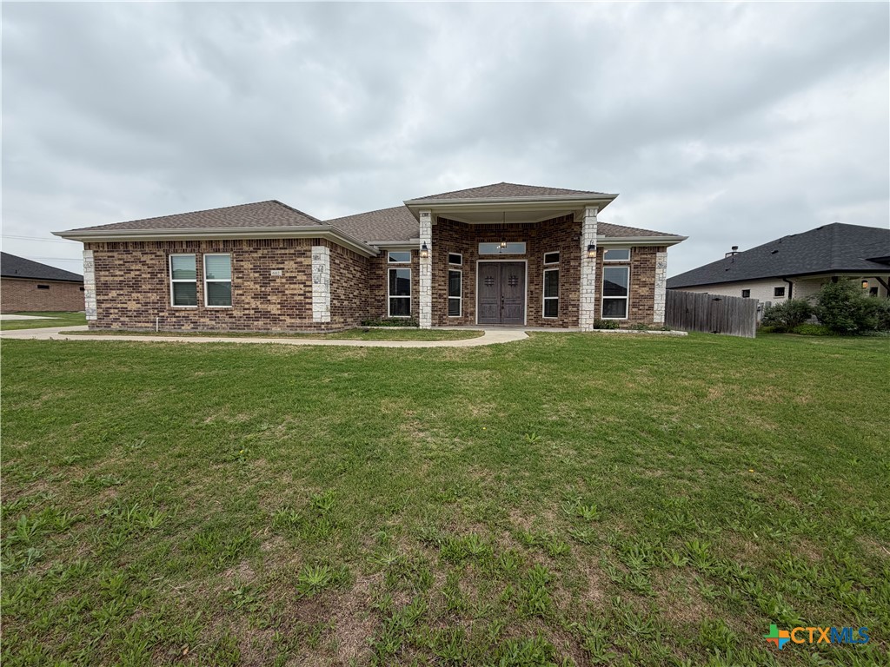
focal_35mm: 14
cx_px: 445
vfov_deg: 85.7
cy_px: 334
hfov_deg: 102.1
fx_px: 360
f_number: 2.2
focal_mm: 2.22
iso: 32
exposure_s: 1/770
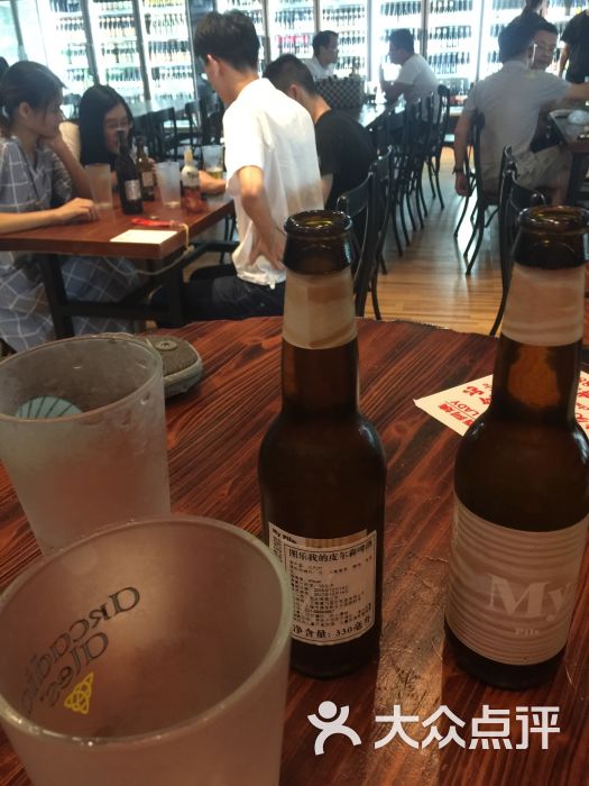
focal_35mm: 29
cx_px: 294
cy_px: 393
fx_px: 658
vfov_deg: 61.7
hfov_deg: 48.2
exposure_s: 1/10
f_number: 2.2
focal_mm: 4.15
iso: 100
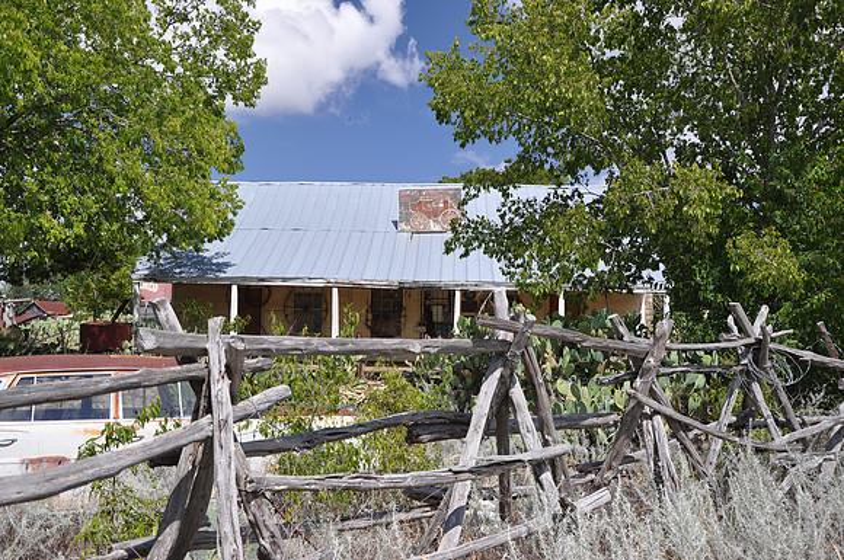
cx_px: 422
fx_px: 843
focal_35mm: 36
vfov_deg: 36.8
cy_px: 280
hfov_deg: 53.2
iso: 200
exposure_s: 1/200
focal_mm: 24
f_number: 7.1
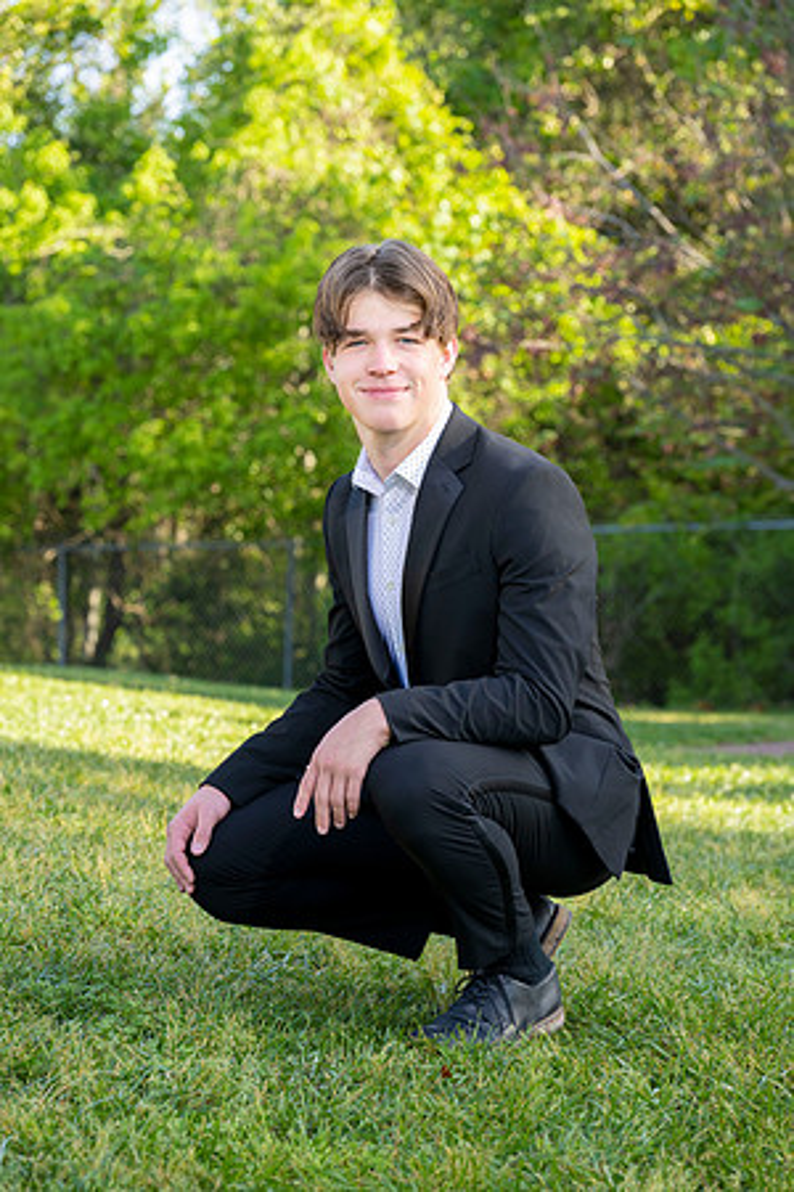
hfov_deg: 11.4
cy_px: 596
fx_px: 3970
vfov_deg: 17.1
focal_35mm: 120
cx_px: 397
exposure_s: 1/125
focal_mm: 120
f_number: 7.1
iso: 250
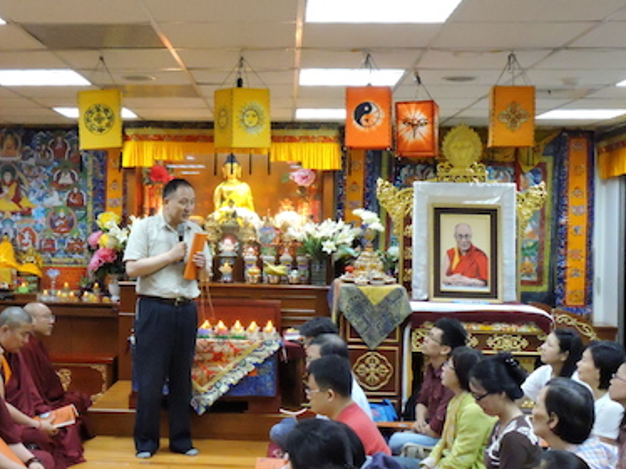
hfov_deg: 35.7
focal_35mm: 53
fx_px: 958
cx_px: 186
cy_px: 223
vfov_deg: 27.5
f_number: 6.4
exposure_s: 1/30
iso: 1600
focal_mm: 5.9
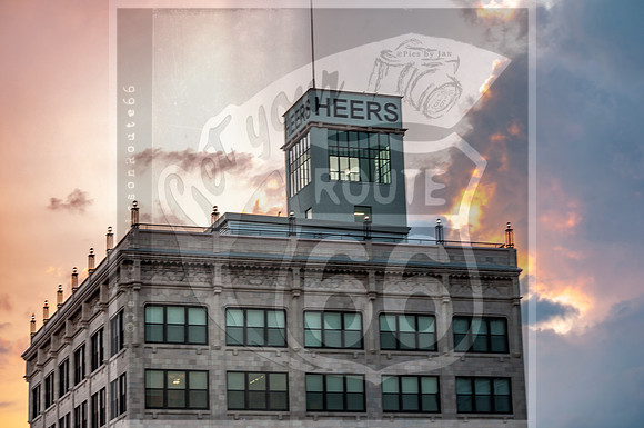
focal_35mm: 82
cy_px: 214
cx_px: 322
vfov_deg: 16.5
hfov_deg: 24.6
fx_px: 1474
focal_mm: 55
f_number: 5.6
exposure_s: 1/30
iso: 100
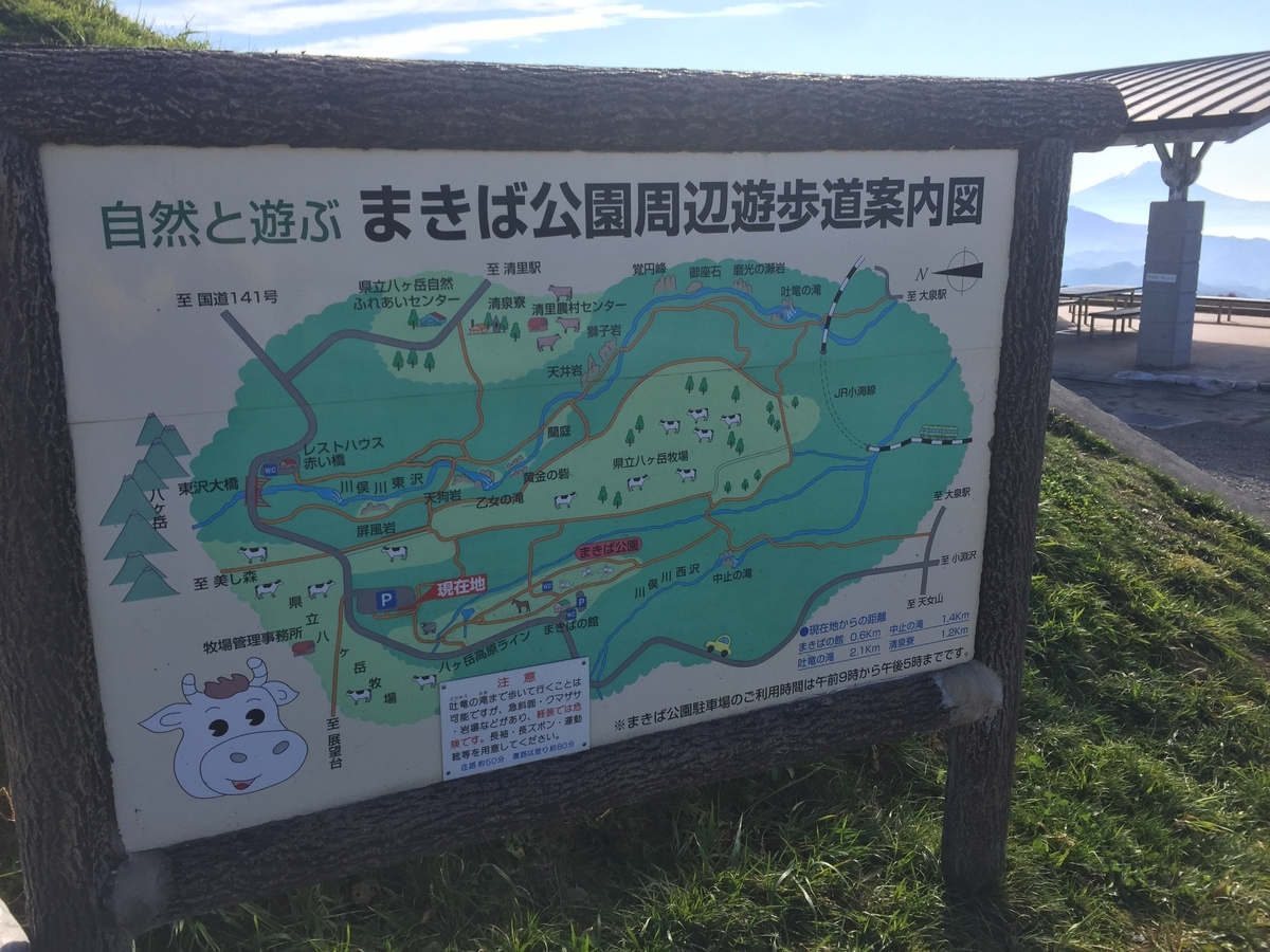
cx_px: 635
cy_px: 476
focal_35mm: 29
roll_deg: -0.7
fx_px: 1064
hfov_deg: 61.7
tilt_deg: -12.6
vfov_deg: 48.2
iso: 32
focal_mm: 4.15
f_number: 2.2
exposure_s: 1/989
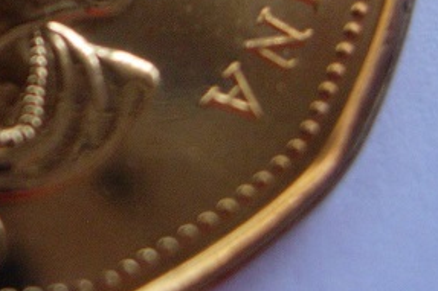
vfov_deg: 11.3
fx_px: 1435
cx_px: -98
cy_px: -70
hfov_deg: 16.6
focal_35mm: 118
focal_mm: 7.8
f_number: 2.8
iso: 158
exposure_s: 1/32
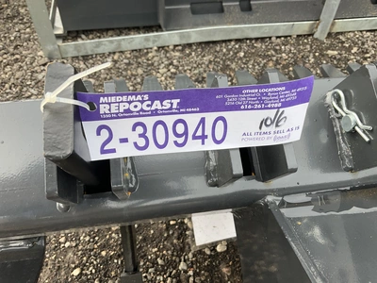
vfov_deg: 48.2
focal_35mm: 29
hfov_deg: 61.7
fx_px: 316
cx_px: 188
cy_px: 142
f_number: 1.8
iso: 20
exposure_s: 1/151
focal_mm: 3
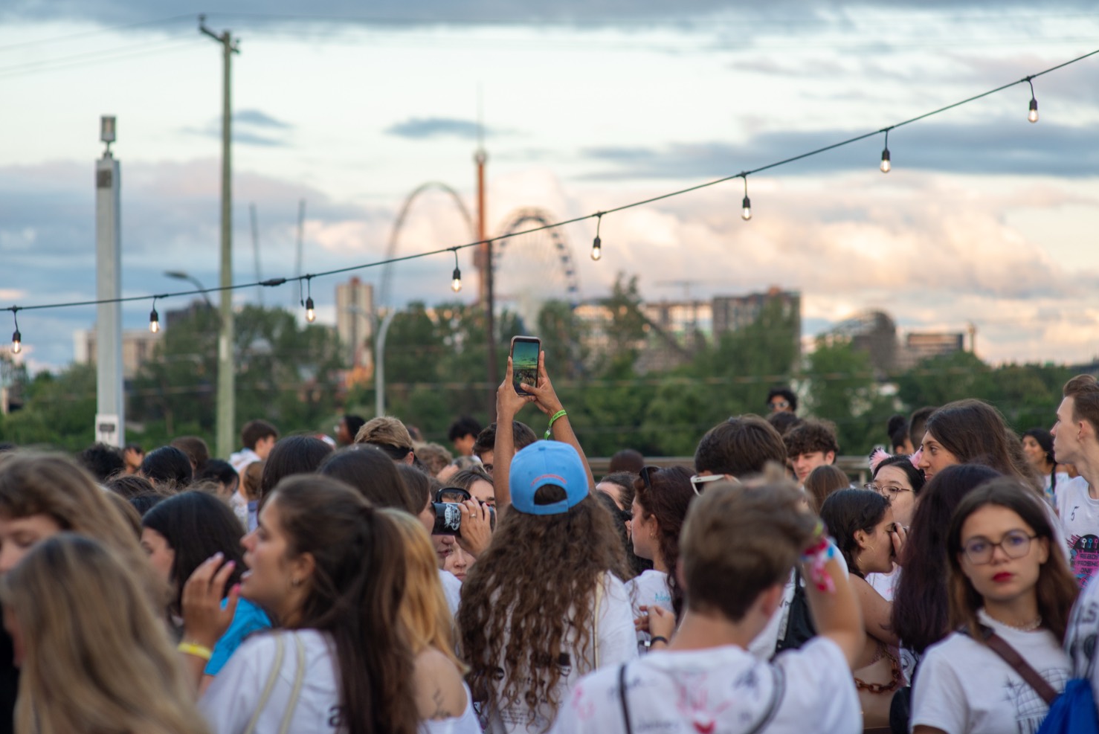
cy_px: 338
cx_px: 547
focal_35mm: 92
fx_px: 2810
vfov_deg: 14.9
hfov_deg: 22.1
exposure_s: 1/200
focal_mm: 85
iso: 500
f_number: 3.5
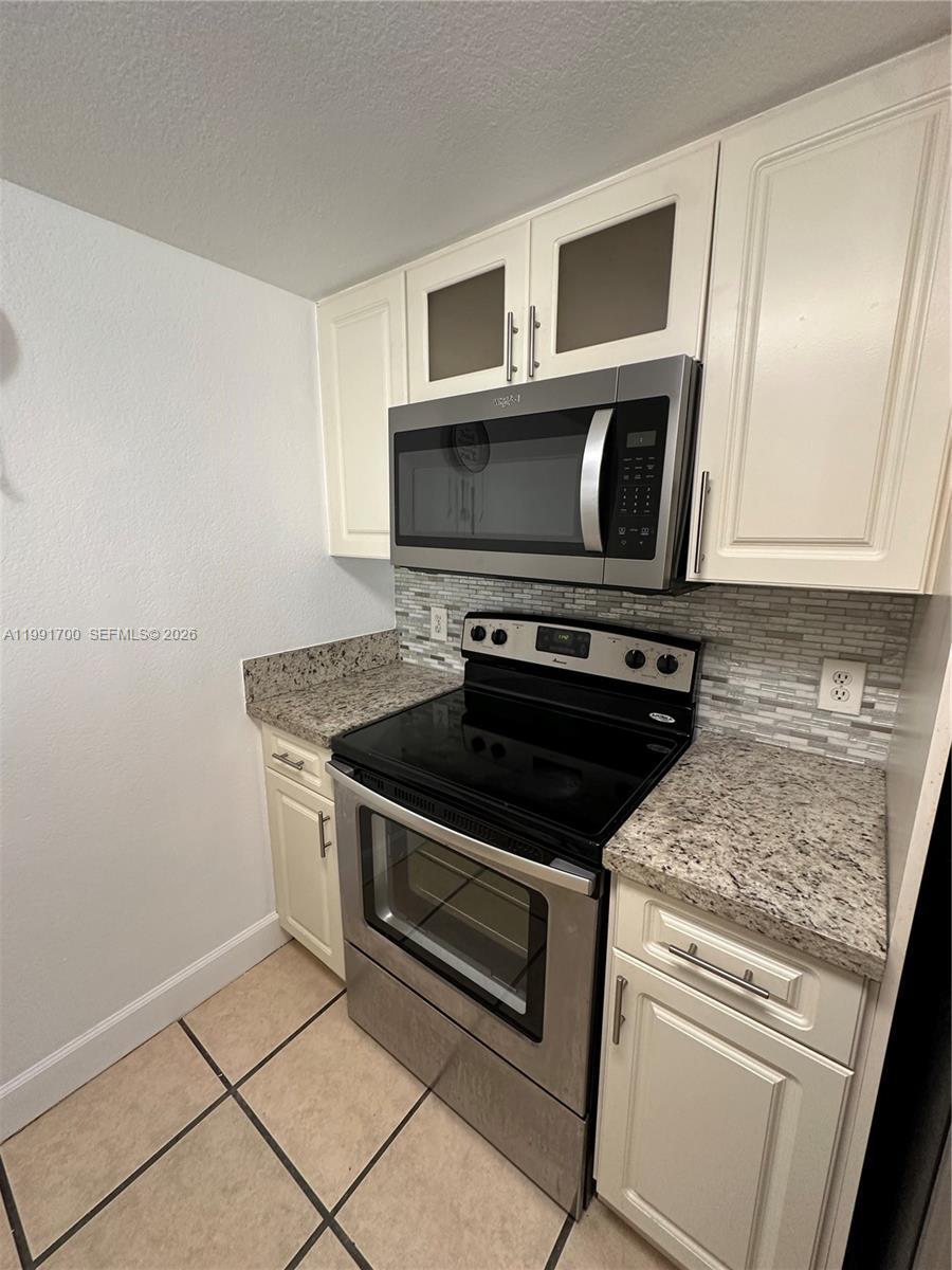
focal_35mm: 14
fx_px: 513
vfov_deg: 102.1
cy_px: 635
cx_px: 476
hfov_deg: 85.7
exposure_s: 1/60
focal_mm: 2.22
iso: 200
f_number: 2.2
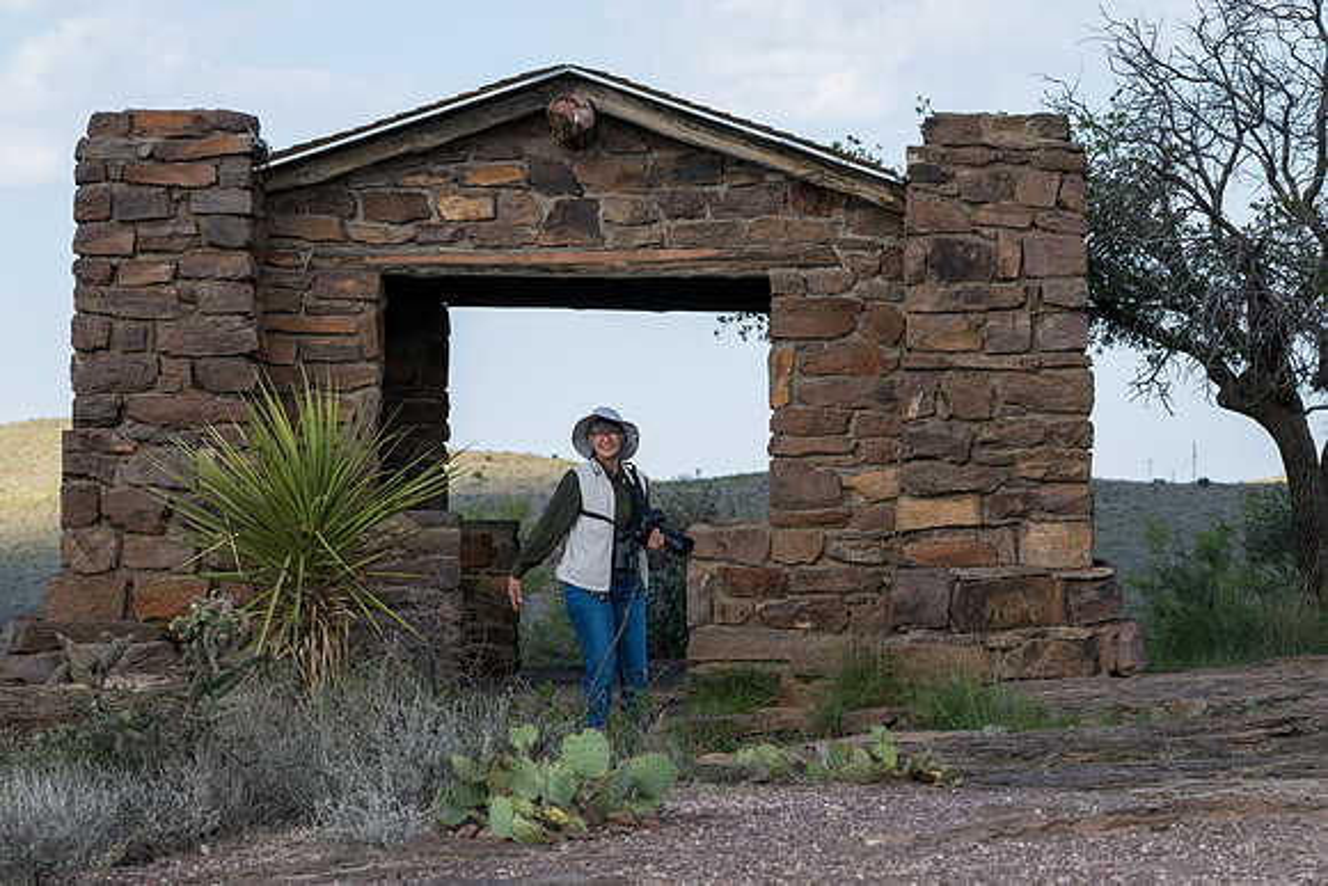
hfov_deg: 9.4
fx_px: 8072
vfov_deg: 6.3
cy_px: 472
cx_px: 611
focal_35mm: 219
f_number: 11
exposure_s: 1/400
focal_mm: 200
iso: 320
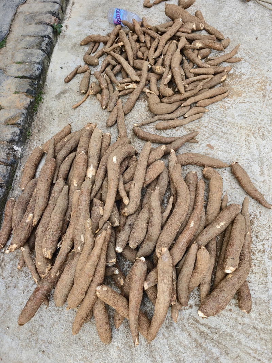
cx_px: 136
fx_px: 241
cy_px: 182
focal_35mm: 23
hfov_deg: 58.9
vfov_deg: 73.9
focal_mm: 5.6
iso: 72
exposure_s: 1/144
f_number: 1.57
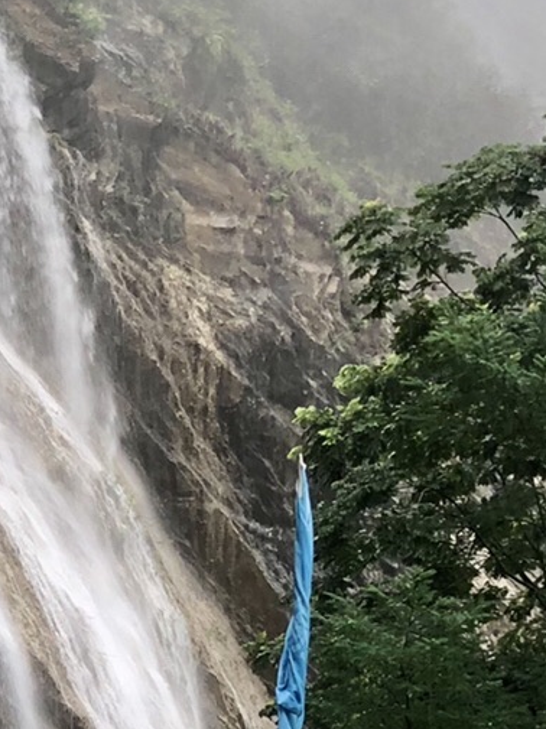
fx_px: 2337
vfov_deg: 16.7
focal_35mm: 111
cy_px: 954
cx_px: -168
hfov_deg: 12.9
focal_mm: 4
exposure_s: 1/120
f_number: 1.8
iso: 64
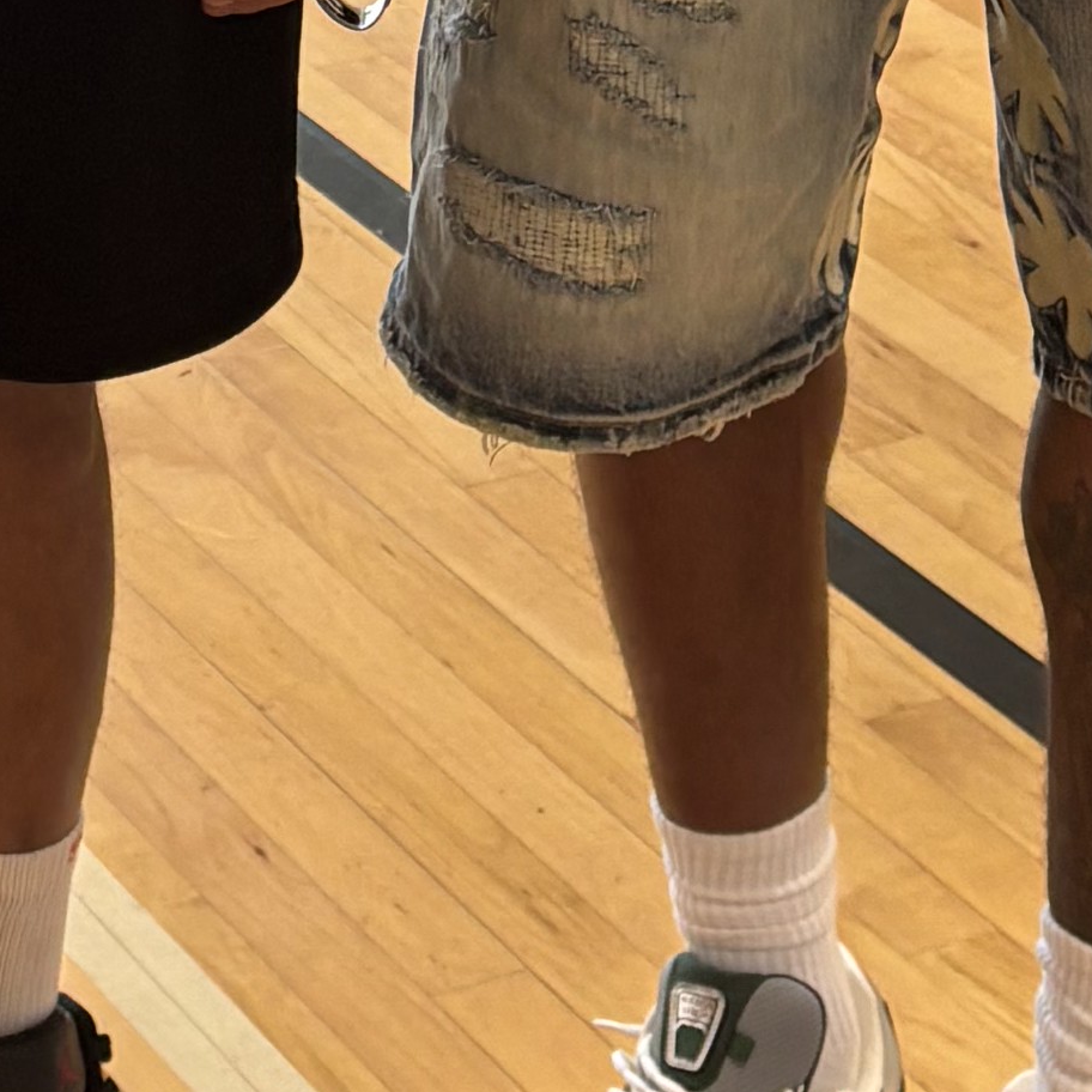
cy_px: -876
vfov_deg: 11.3
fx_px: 5139
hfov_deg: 11.8
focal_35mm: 144
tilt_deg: -13.7
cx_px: -278
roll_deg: +0.3
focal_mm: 5.96
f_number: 1.6
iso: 64
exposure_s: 1/60
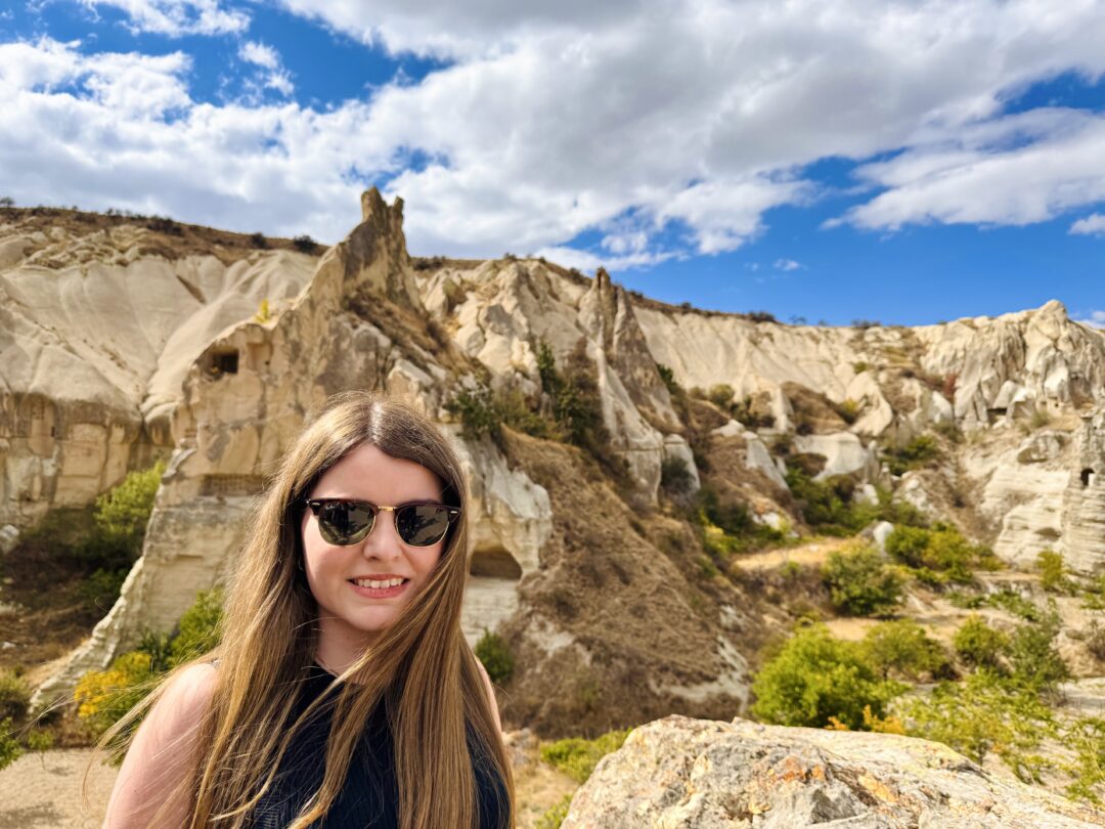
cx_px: 552
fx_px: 766
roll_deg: +0.4
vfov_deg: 56.8
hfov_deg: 71.6
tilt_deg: +4.9
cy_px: 414
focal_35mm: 24
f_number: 1.78
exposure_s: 1/4310
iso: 80
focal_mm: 6.76
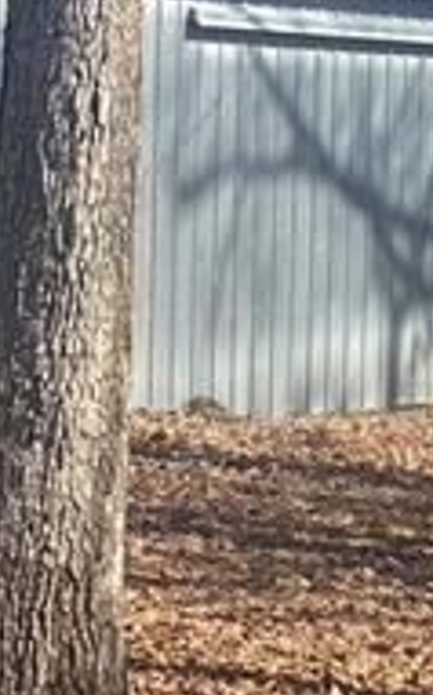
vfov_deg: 14.1
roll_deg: -0.5
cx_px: 131
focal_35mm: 148
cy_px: 378
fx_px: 2801
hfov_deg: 8.8
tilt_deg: -2.4
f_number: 1.8
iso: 32
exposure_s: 1/1412
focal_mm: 4.25
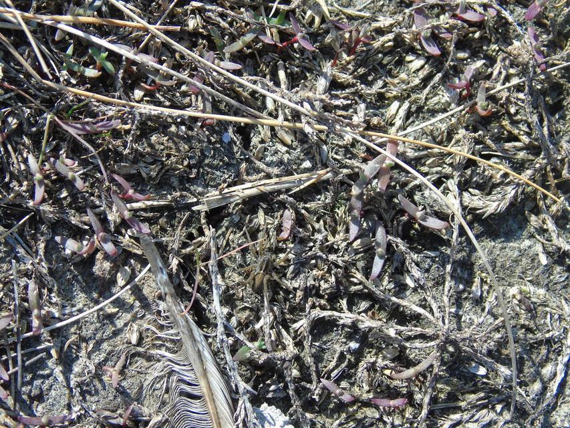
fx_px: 2042
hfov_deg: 15.9
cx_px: 285
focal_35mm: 124
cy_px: 214
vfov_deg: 12.0
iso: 80
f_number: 4.6
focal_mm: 22
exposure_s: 1/200
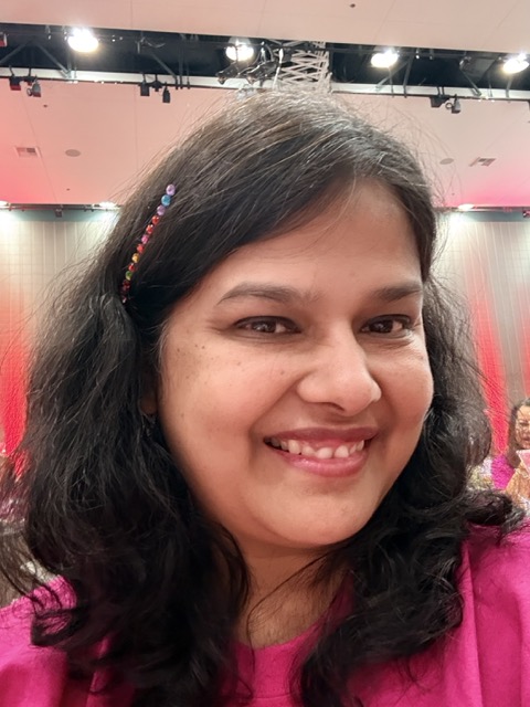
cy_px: 354
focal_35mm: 30
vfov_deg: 60.0
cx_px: 265
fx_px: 612
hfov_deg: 46.8
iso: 640
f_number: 1.9
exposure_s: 1/24
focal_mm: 2.69
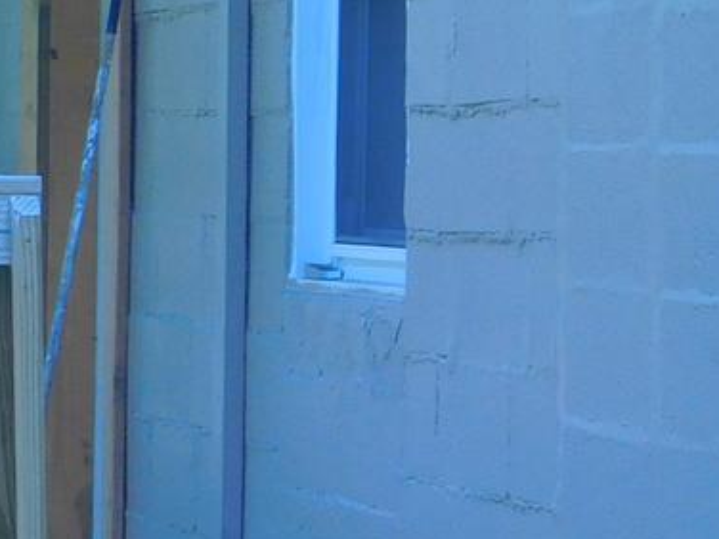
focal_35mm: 245
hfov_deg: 7.9
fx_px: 5089
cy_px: 151
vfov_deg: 6.1
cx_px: -514
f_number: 3.7
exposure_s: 1/200
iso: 125
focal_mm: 8
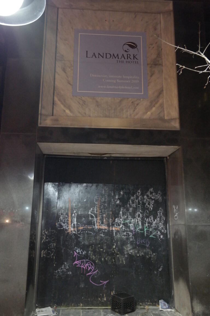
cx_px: 105
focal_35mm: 30
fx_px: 262
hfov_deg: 43.6
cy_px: 158
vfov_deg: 61.9
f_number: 3.5
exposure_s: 1/15
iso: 3200
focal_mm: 20
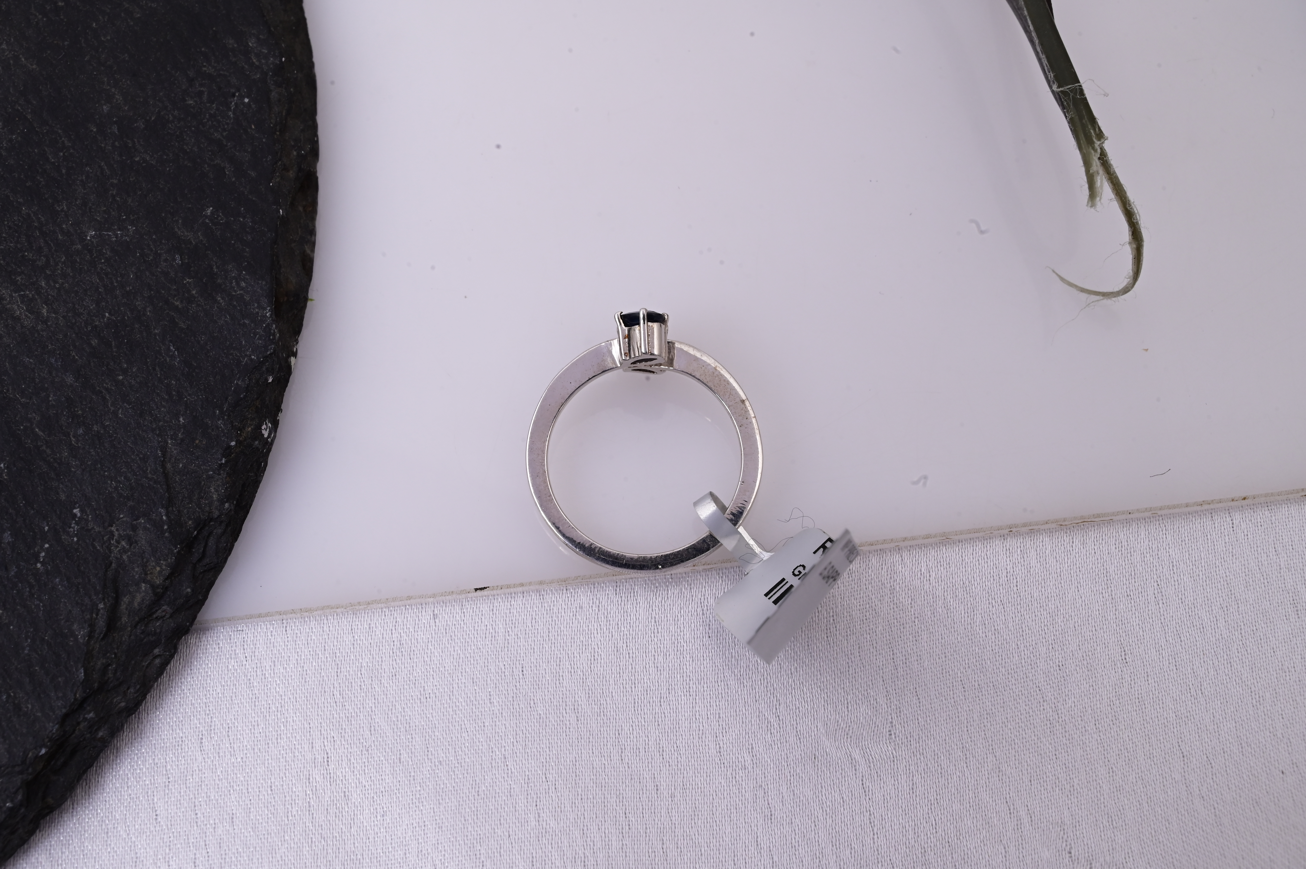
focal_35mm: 70
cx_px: 653
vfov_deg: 19.4
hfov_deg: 28.9
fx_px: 2538
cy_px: 434
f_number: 20
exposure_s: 1/80
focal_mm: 70
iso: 640
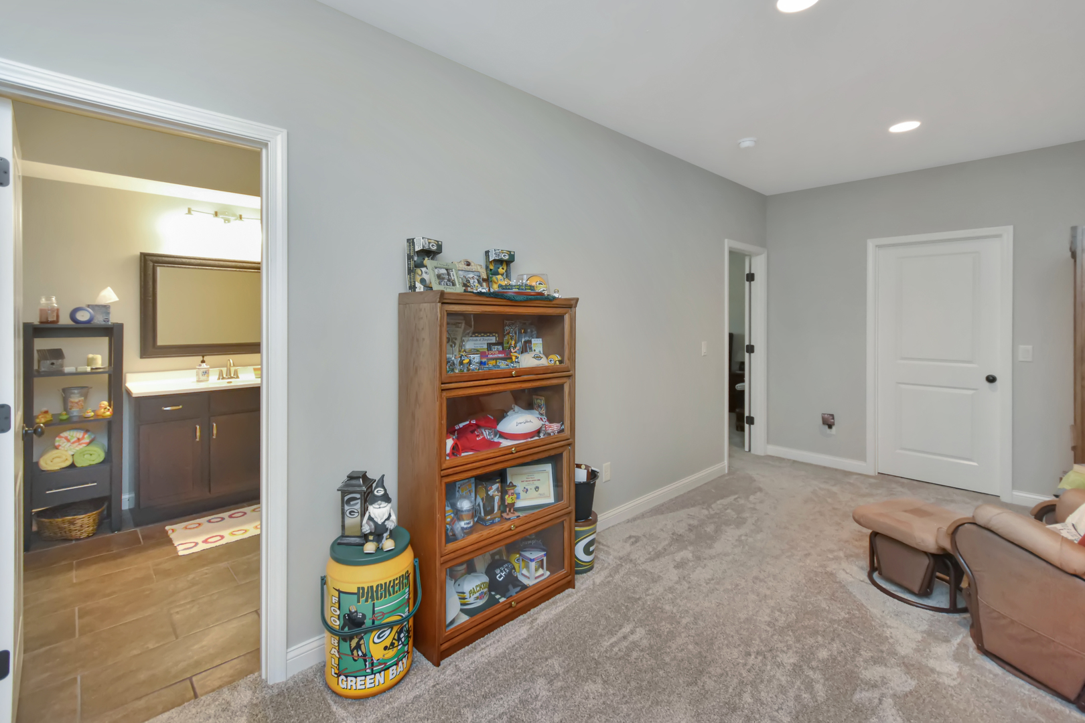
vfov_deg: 77.3
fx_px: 452
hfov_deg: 100.4
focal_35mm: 15
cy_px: 362
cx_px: 542
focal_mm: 10
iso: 2000
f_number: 4
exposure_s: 1/60
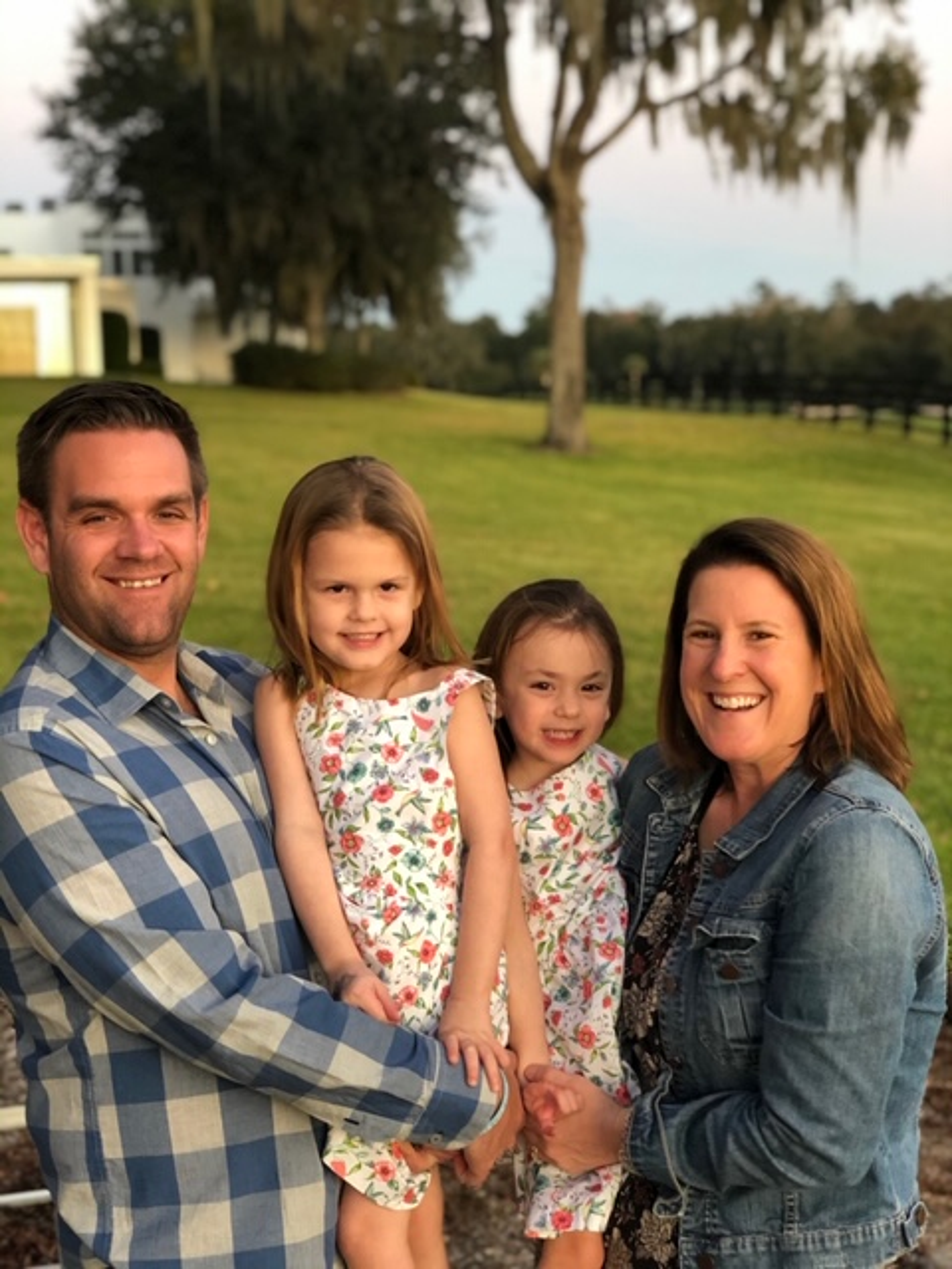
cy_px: 634
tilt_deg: -6.1
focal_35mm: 52
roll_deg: +2.7
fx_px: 1907
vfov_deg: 36.8
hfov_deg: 28.0
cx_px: 476
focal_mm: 6
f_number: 2.4
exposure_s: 1/24
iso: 125
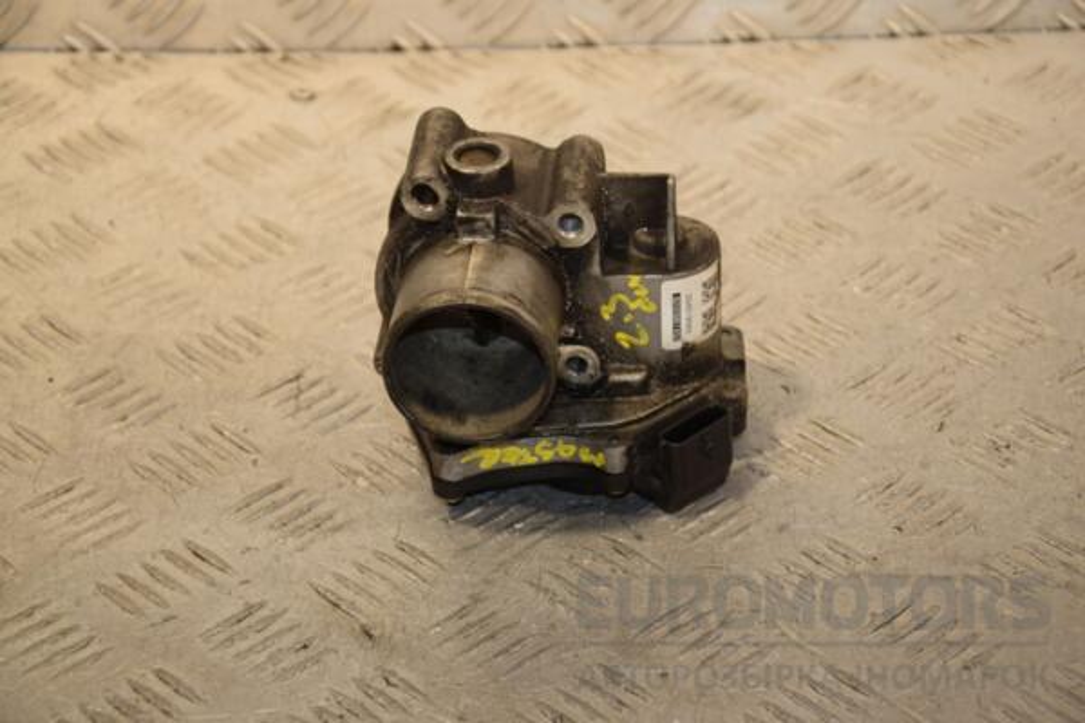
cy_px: 362
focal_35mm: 112
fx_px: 3390
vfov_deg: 12.2
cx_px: 542
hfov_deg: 18.2
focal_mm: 75
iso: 800
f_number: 7.1
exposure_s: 1/200
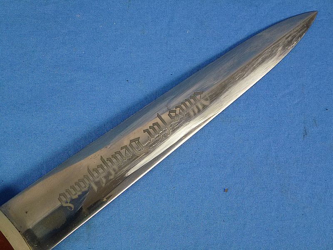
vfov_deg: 24.0
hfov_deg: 31.7
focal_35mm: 61
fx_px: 587
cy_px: 125
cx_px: 166
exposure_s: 1/80
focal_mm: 10.9
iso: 320
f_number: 4.5
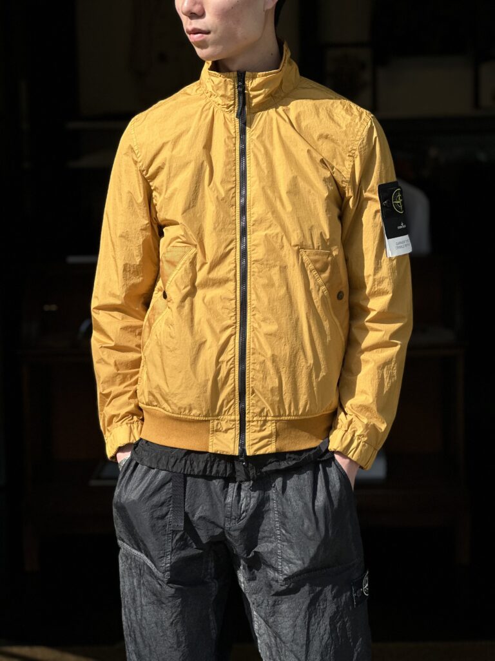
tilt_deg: -5.1
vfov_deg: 25.3
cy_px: 330
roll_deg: +1.1
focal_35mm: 77
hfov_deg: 19.1
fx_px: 1468
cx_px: 248
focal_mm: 9
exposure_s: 1/1119
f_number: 2.8
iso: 32
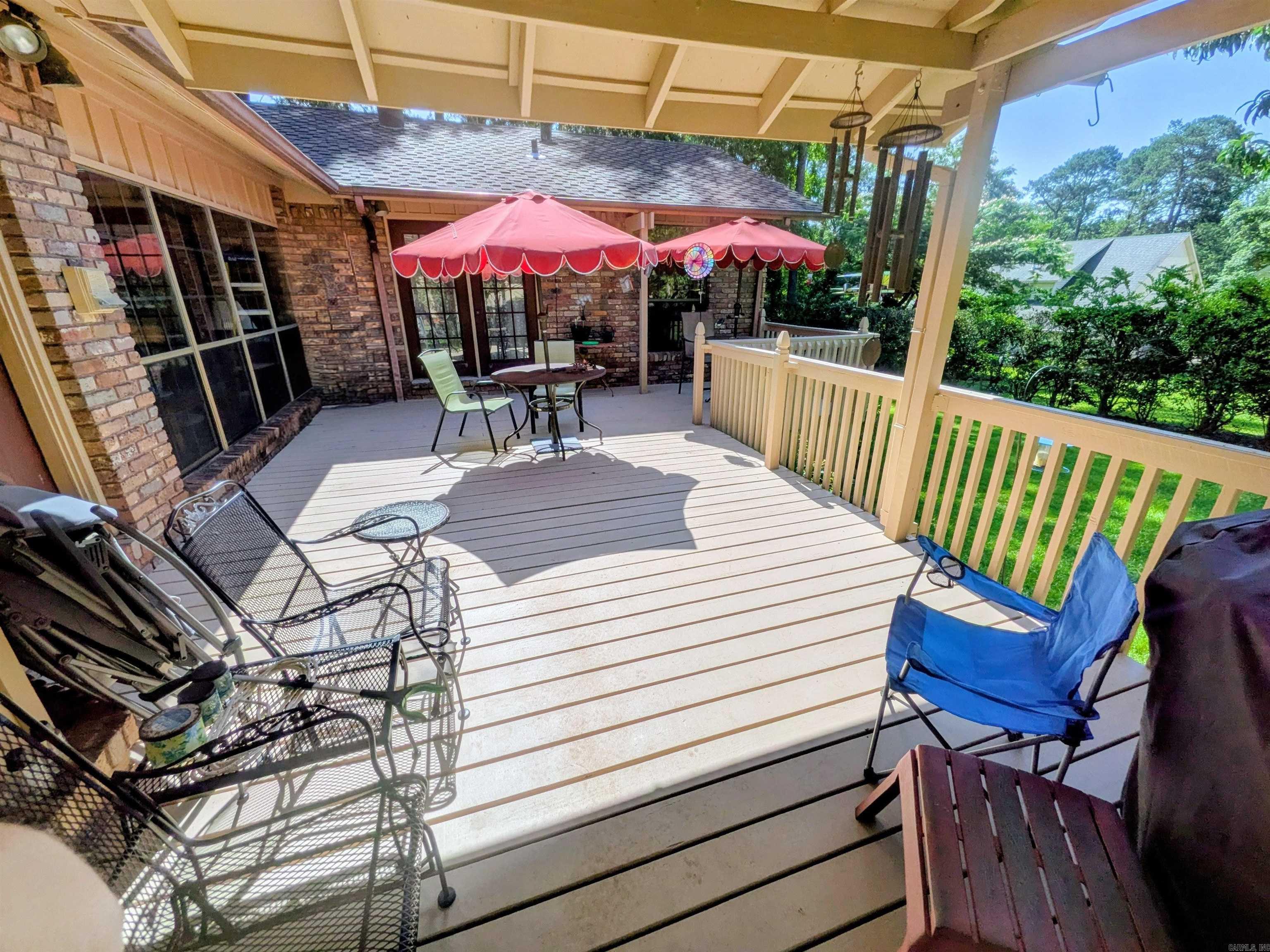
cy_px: 476
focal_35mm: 14
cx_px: 635
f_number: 2.2
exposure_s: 1/2915
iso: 47
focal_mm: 1.85
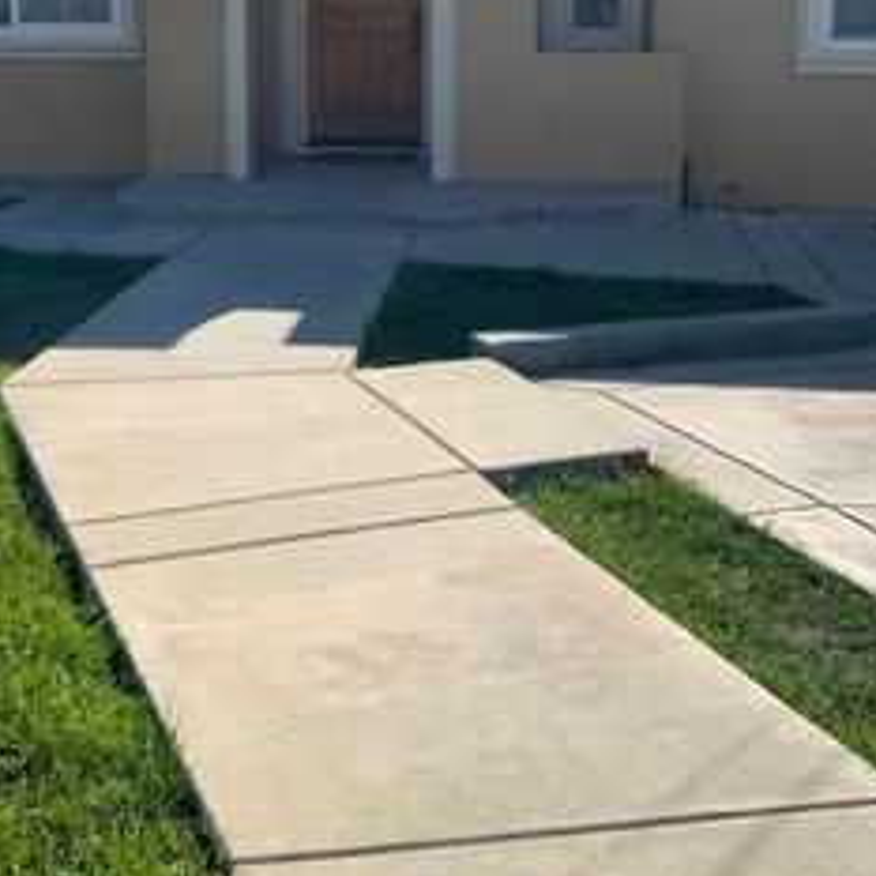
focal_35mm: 55
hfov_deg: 31.1
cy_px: 186
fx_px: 1575
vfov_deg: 30.4
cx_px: 455
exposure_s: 1/2227
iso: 16
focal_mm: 3
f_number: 1.8
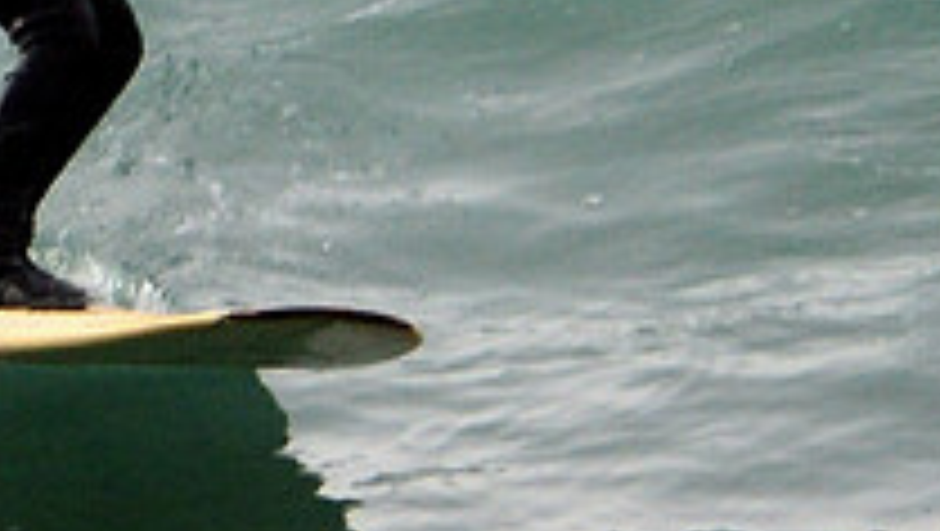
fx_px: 39841
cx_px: 220
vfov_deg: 0.8
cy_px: 20
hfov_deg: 1.4
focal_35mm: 1597
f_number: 10
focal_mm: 550
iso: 1000
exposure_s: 1/500
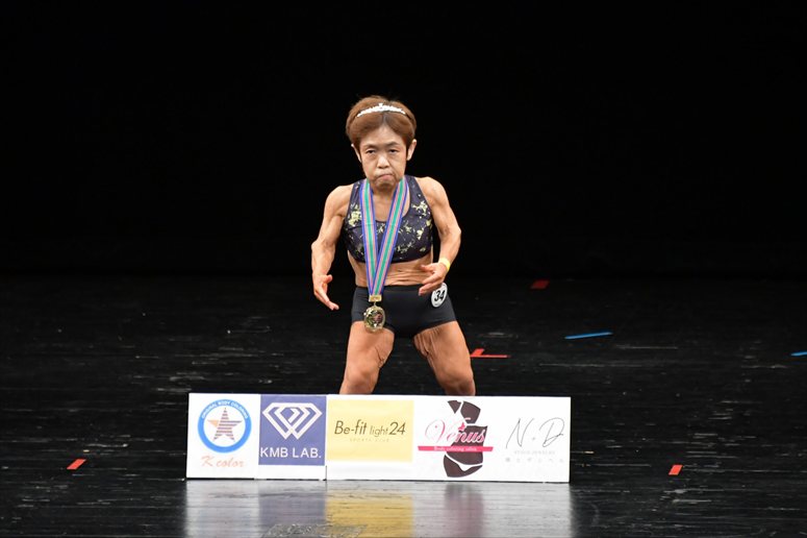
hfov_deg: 5.5
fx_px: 8402
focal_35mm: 375
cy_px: 269
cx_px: 404
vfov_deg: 3.7
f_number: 5.6
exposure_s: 1/400
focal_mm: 250
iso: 3200
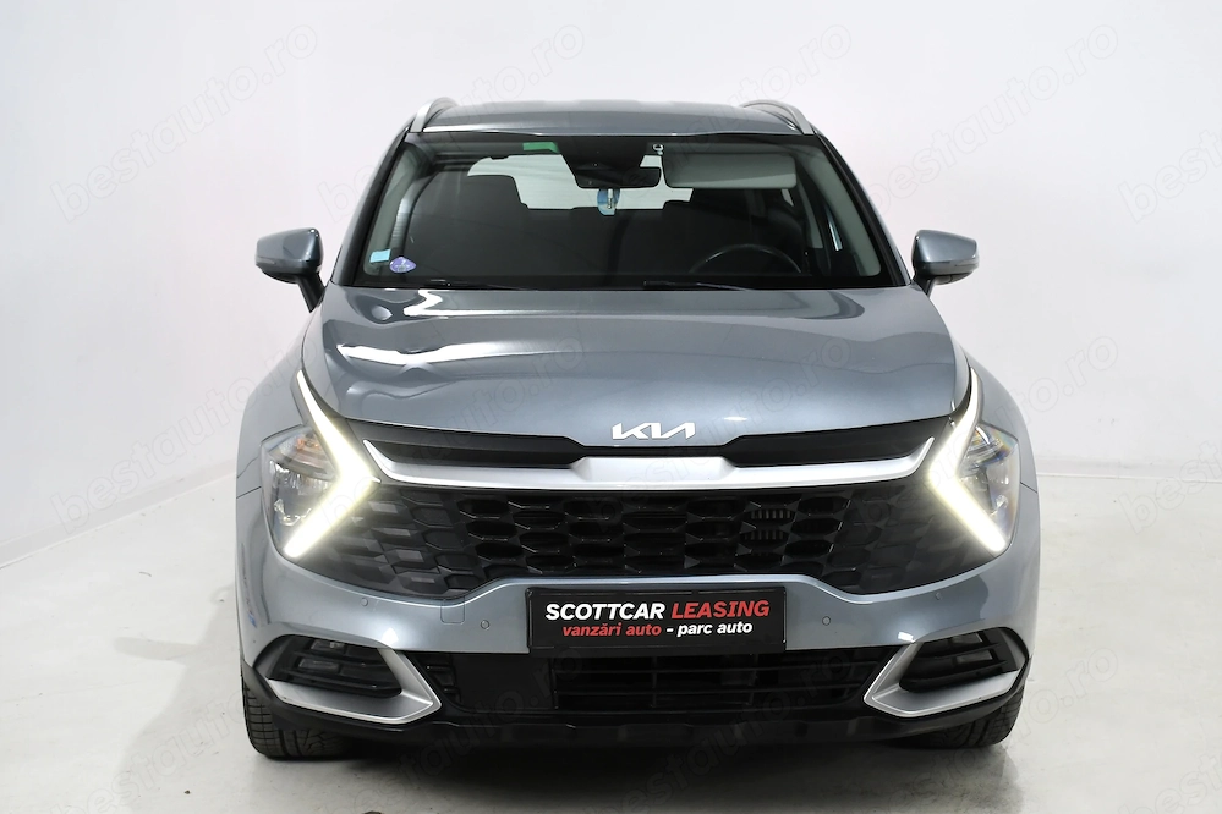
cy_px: 407
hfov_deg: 41.1
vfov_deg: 28.1
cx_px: 611
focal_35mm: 48
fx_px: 1629
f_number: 5.6
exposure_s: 1/20
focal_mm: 32
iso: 800
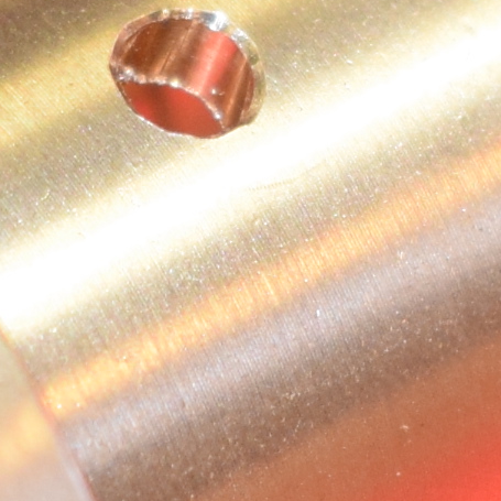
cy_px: 499
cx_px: 211
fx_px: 6389
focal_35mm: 390
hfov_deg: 4.5
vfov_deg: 4.5
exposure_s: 1/60
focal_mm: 31
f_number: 5.6
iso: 800
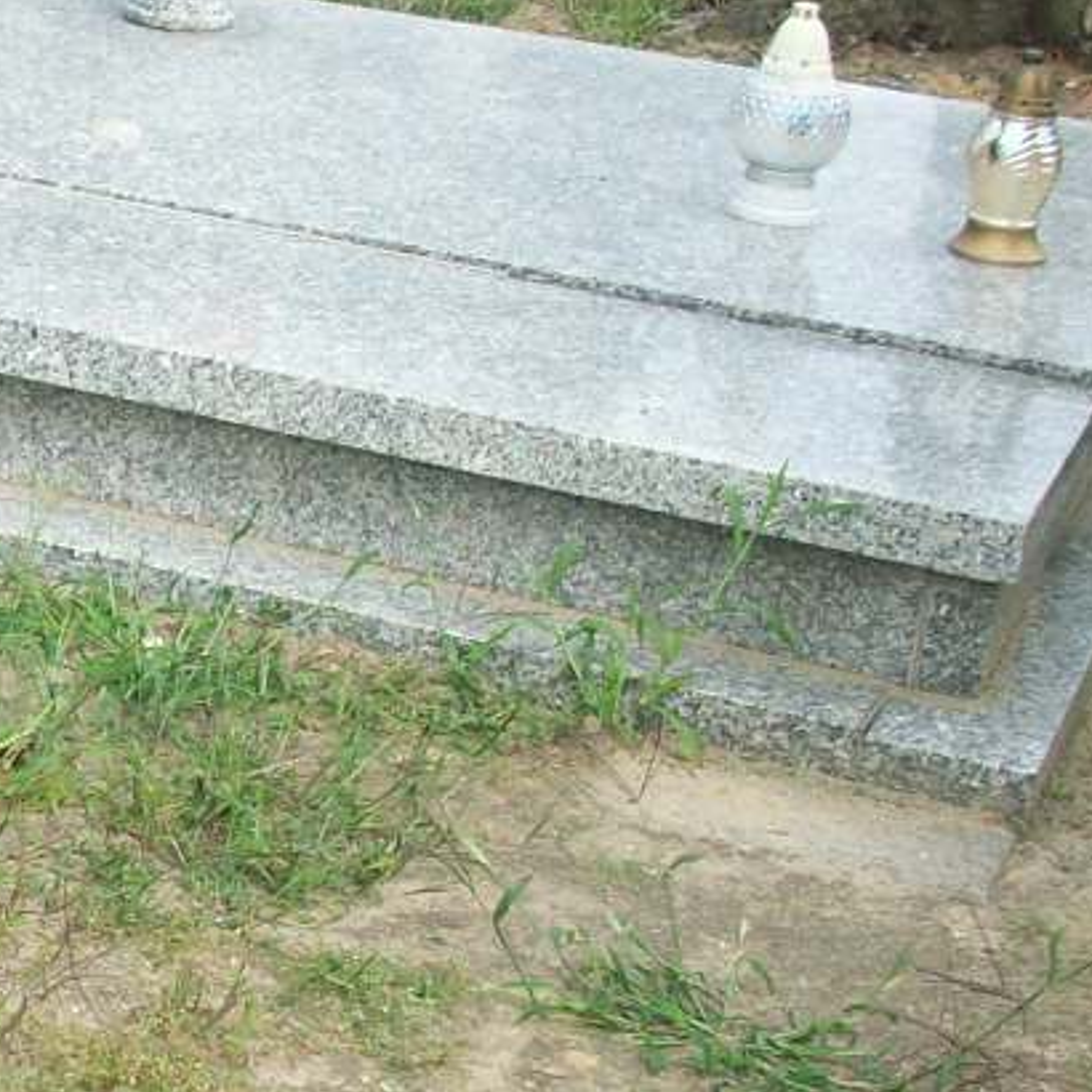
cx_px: -469
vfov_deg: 17.1
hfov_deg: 15.9
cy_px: 586
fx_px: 3640
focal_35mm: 102
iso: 80
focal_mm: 6.2
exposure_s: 1/506
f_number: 2.8
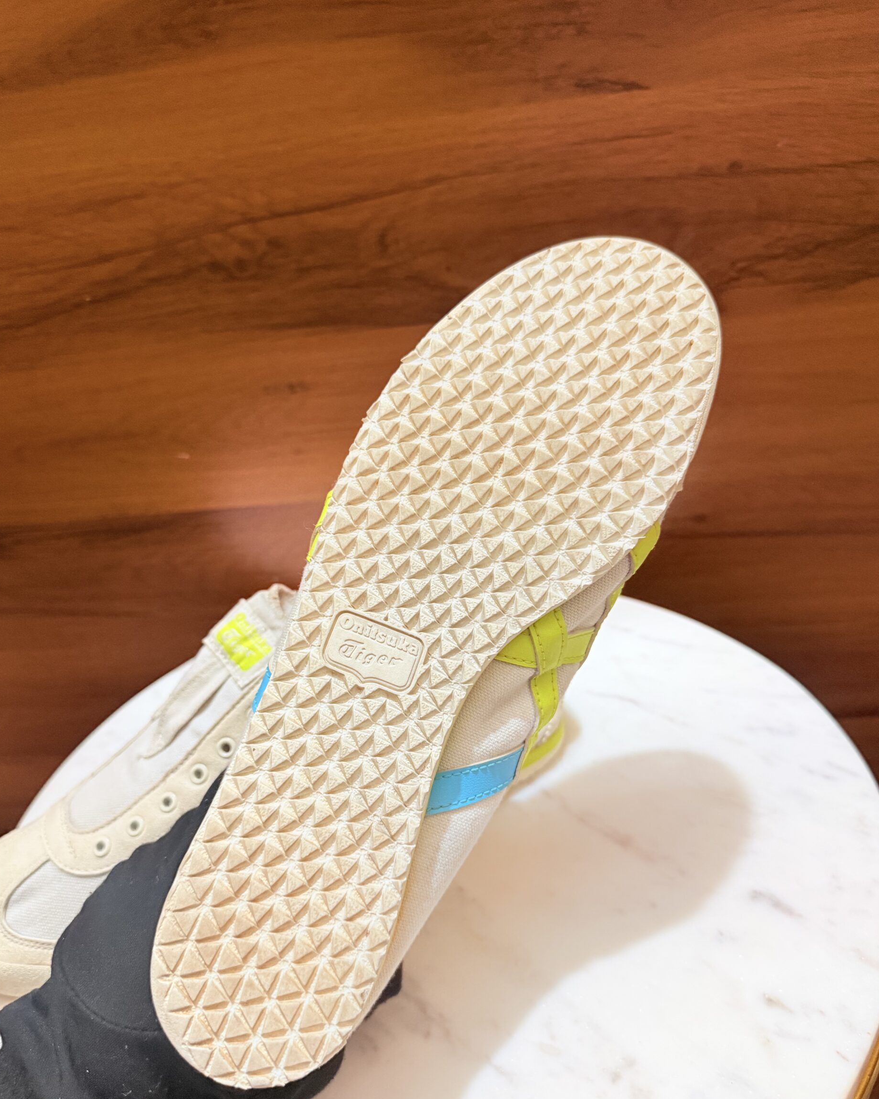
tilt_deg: -31.7
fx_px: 846
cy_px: 602
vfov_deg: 65.9
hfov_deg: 54.9
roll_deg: +6.9
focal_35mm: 26
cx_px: 435
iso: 400
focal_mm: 6.76
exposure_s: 1/50
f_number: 1.78
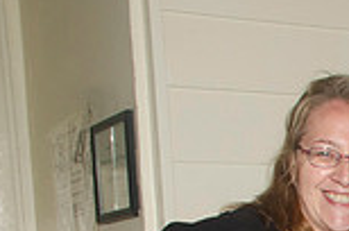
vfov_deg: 11.2
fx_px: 1093
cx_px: 551
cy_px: 421
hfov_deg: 16.3
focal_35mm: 113
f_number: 5.6
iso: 400
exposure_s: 1/60
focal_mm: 20
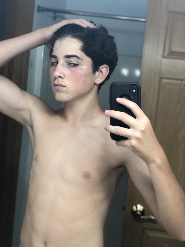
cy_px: 124
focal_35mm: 52
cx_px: 92
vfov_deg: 36.8
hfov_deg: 28.0
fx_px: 371
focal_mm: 6
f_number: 2.4
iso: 64
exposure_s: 1/60
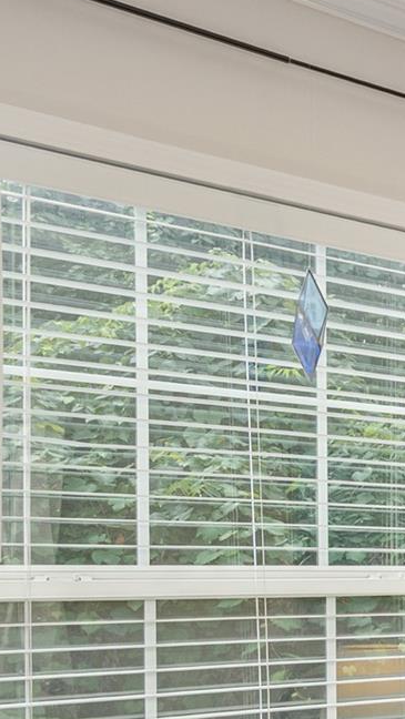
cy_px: 599
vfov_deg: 37.4
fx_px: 1011
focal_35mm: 53
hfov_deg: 12.7
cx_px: 1118
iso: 320
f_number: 7.1
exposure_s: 1/80
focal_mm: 16
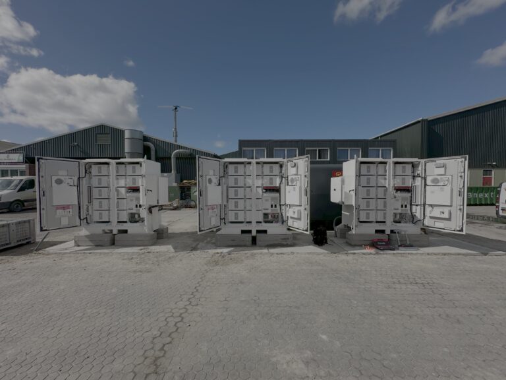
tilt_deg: -1.0
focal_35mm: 14
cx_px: 253
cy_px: 190
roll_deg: -0.1
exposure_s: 1/2747
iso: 50
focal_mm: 2.22
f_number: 2.2
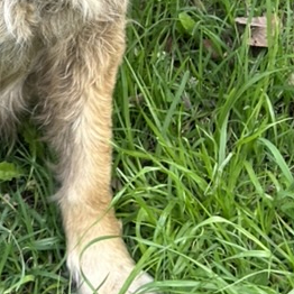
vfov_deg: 9.9
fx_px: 1595
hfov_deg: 10.5
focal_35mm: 166
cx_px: 46
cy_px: -258
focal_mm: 6.86
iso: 50
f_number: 1.78
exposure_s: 1/227
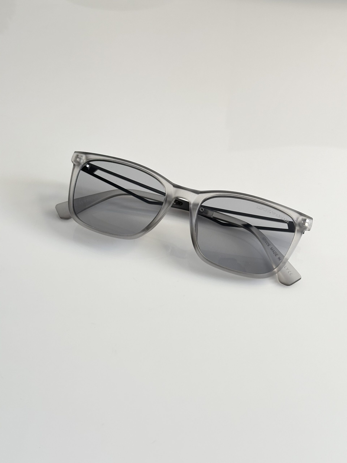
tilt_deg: -47.9
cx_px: 174
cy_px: 232
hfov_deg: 30.3
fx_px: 642
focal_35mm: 48
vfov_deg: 39.7
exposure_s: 1/100
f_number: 1.78
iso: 80
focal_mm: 6.86
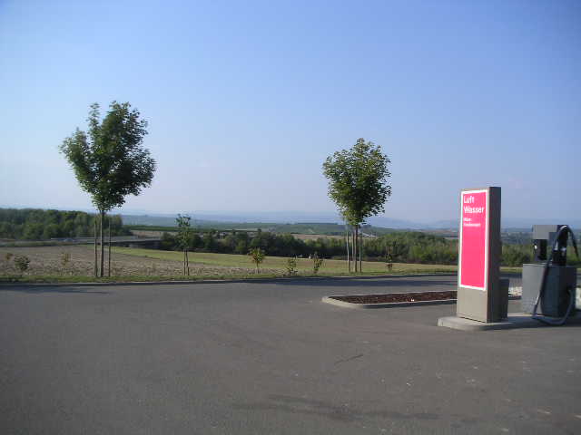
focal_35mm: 37
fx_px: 621
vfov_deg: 38.7
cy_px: 218
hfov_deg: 50.1
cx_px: 290
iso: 50
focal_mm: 5.7
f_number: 6.7
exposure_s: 1/125
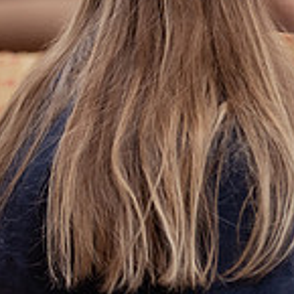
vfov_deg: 5.6
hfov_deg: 5.5
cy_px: 54
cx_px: 487
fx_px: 2998
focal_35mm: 312
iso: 800
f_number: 3.2
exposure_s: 1/200
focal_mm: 92
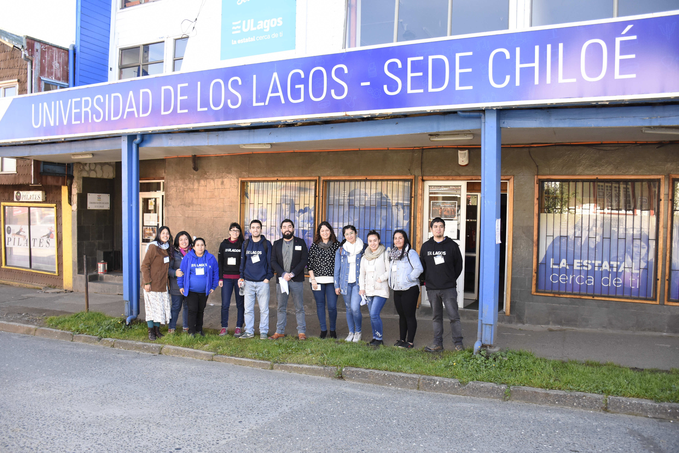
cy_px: 226
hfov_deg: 67.4
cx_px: 340
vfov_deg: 48.0
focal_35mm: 27
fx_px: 509
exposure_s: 1/800
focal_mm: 18
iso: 1250
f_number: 4
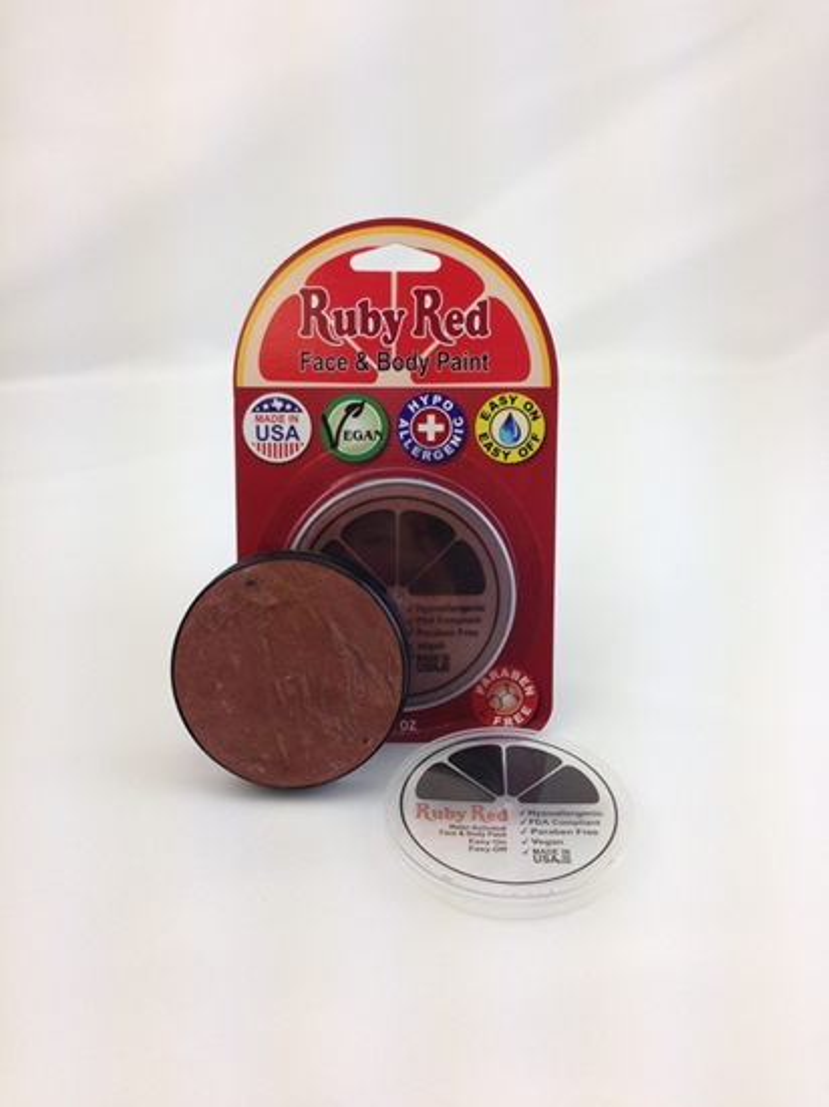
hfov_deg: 42.9
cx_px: 414
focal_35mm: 33
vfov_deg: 55.4
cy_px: 554
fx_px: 1055
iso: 50
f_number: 2.4
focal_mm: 4.12
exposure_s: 1/229
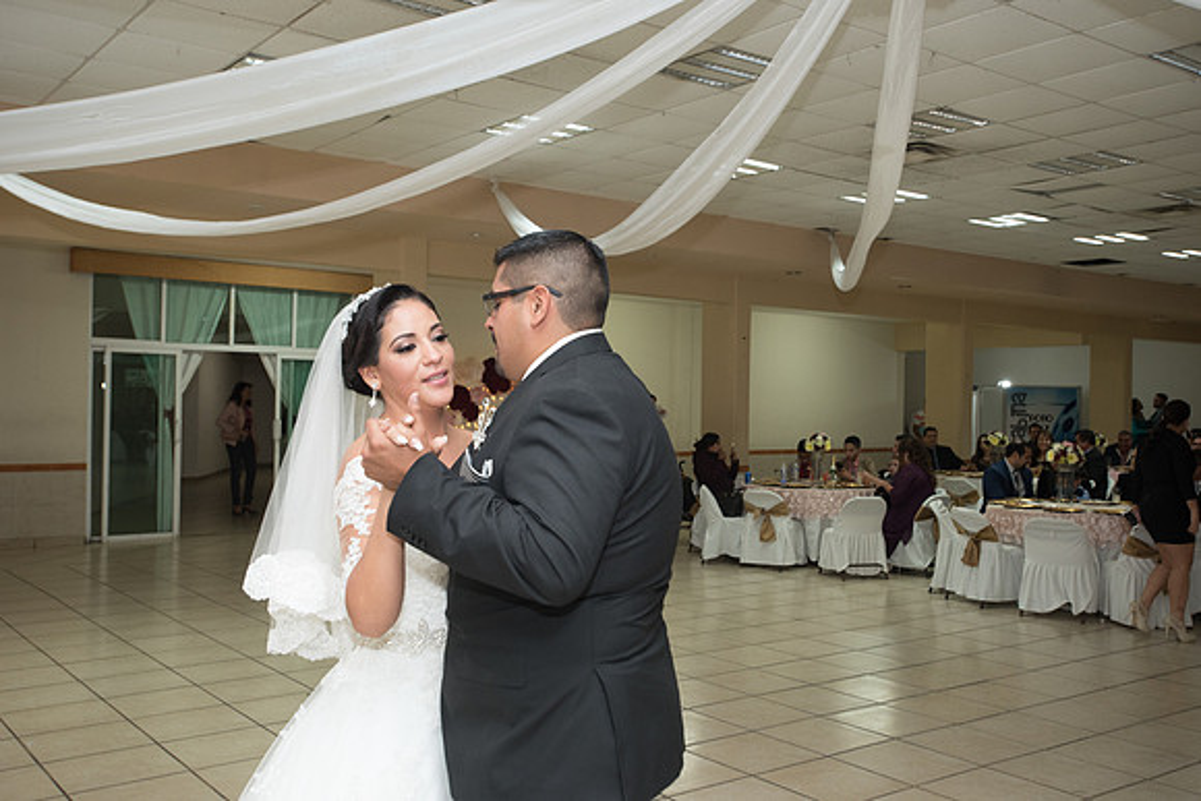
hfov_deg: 54.4
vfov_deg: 37.9
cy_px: 400
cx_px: 600
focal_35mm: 35
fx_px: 1168
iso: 1600
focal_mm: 35
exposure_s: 1/100
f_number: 3.5
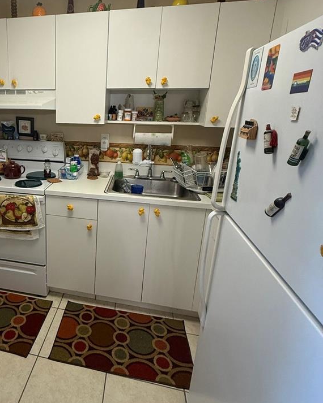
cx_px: 70
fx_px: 275
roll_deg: -1.5
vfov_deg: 72.4
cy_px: 180
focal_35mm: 23
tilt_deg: -14.4
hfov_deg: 56.9
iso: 250
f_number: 2.2
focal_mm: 2.22
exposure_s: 1/120
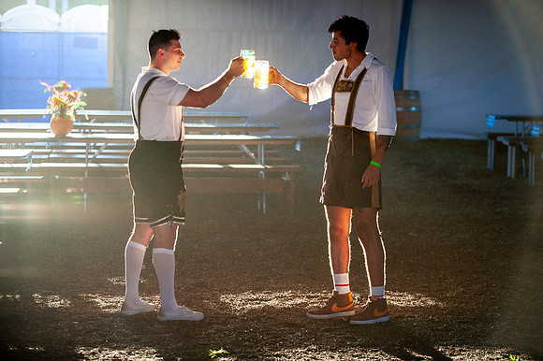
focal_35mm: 102
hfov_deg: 20.0
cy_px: 180
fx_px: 1538
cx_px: 272
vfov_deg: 13.4
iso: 200
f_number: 2.8
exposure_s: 1/200
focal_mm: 102
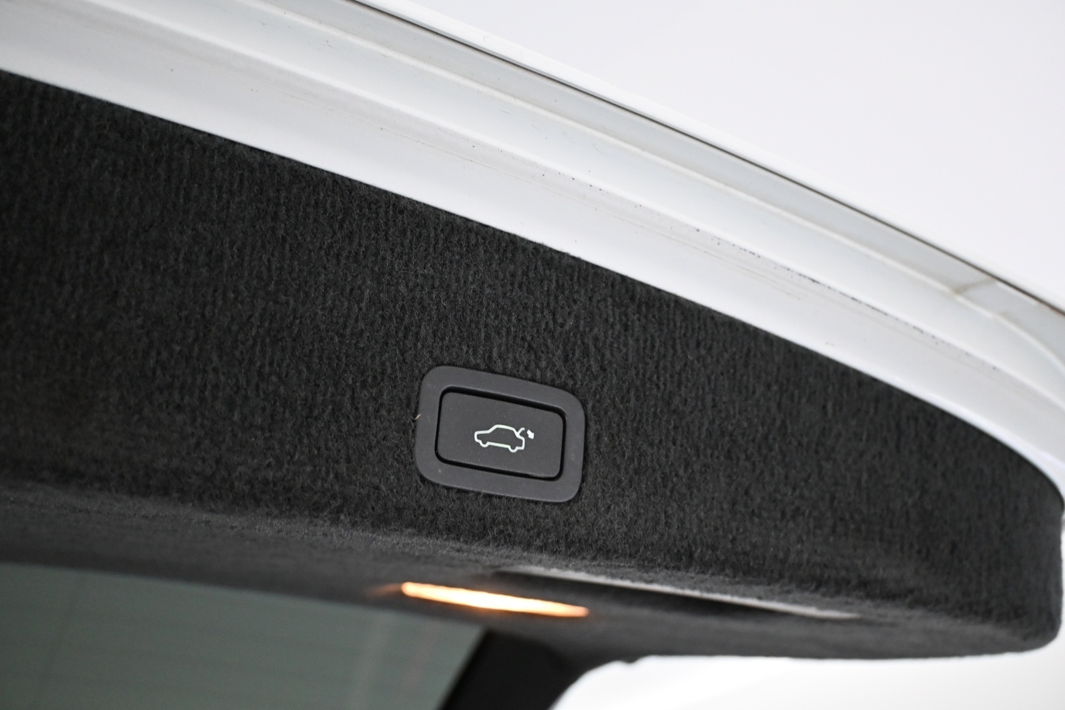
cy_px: 355
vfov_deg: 39.1
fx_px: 998
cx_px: 532
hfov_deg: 56.1
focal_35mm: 34
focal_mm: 22.5
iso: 2800
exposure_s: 1/125
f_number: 4
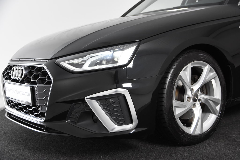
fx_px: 310
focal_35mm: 46
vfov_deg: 29.0
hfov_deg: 42.3
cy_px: 80
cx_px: 120
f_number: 4.5
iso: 1600
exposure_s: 1/80
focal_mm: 31
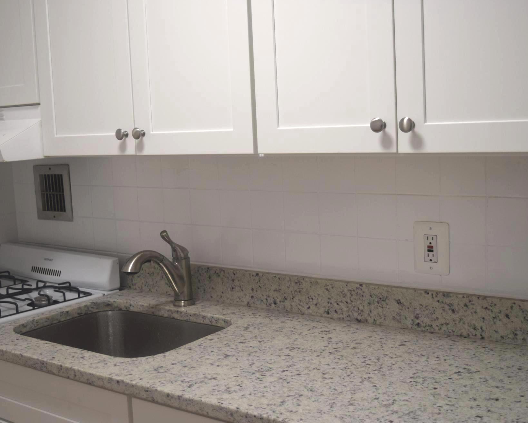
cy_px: 214
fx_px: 744
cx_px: 248
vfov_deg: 31.7
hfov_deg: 39.1
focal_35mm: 48
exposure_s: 1/60
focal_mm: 27
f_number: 4
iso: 400
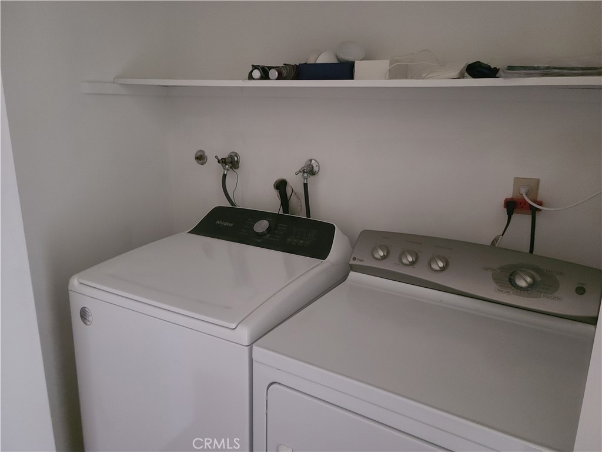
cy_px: 226
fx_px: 487
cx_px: 301
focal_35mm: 28
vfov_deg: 49.7
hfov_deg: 63.4
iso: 800
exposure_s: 1/15
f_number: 2
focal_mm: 5.9
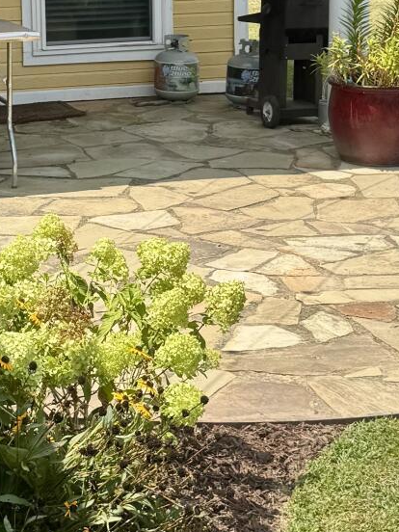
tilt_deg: -8.3
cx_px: 108
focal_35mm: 87
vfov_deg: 22.1
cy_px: 75
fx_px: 1337
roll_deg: +0.8
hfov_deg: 16.9
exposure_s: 1/2833
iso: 80
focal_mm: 6.76
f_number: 1.78
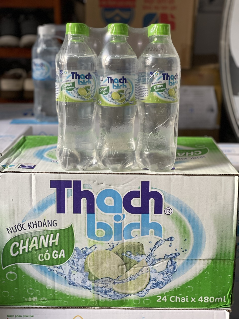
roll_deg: +0.1
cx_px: 120
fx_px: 479
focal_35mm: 52
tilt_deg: -14.5
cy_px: 160
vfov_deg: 36.8
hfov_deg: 28.0
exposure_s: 1/100
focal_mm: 6
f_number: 2
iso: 160
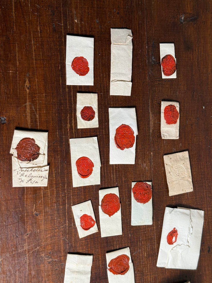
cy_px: 142
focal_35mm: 48
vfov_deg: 39.7
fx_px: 392
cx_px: 106
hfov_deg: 30.3
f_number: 1.78
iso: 50
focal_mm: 6.76
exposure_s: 1/121
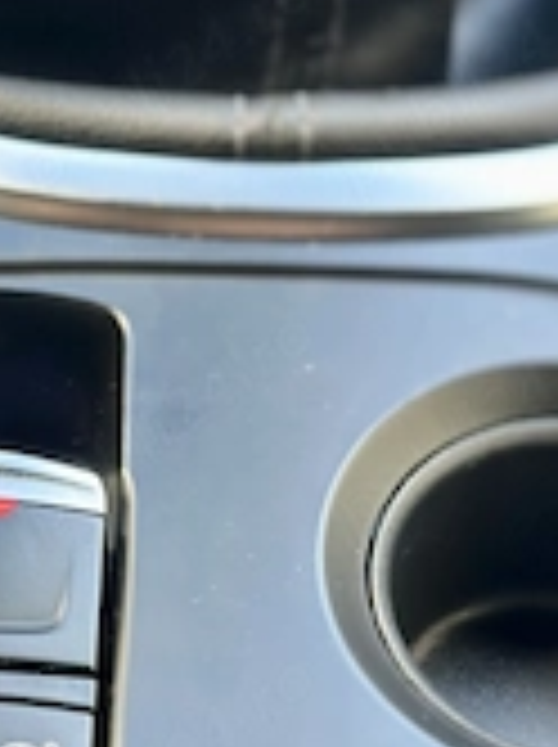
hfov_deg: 12.6
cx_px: 9
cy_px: 500
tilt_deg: -49.1
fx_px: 2500
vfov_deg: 17.0
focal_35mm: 116
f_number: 1.78
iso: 125
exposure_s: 1/71
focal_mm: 6.86
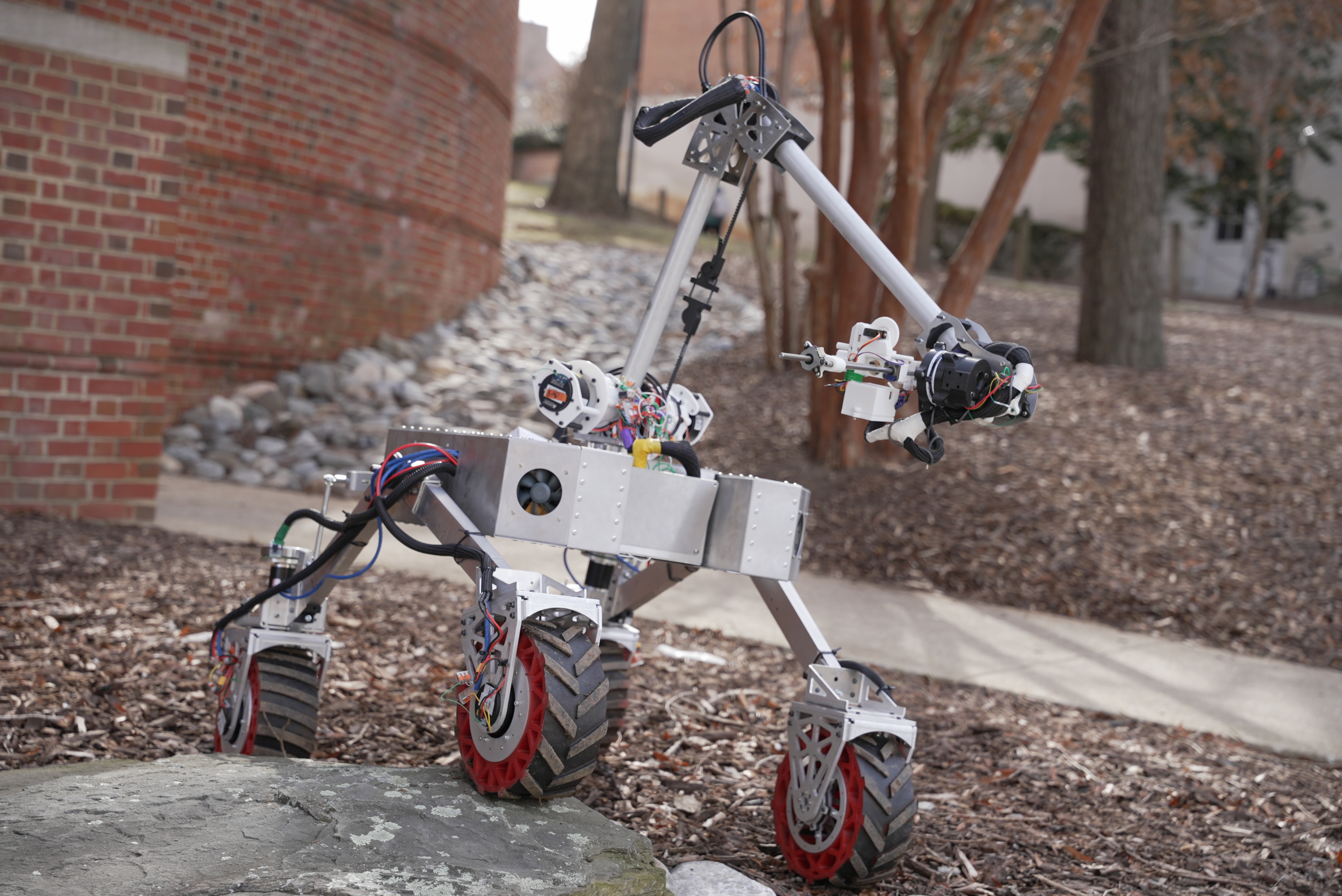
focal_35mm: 62
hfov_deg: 32.4
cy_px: 448
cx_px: 671
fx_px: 2309
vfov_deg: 22.0
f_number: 4.5
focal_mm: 61.9
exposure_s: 1/800
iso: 400
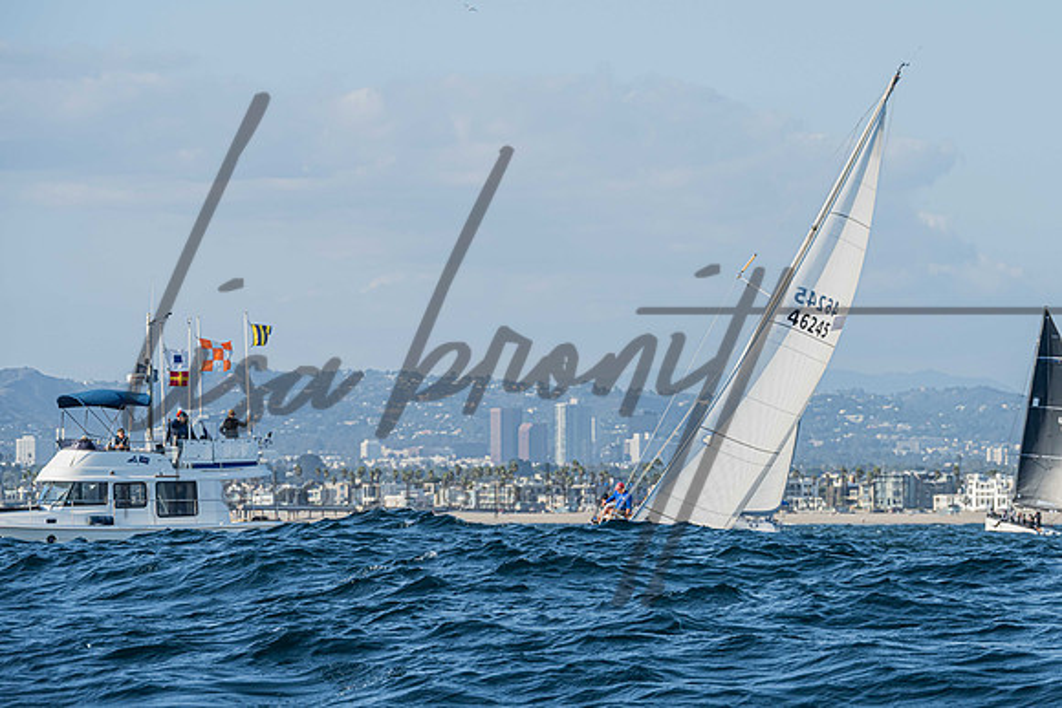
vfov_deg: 6.7
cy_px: 332
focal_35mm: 204
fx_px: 6015
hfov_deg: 10.1
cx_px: 719
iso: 400
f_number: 8
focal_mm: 150
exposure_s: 1/1000
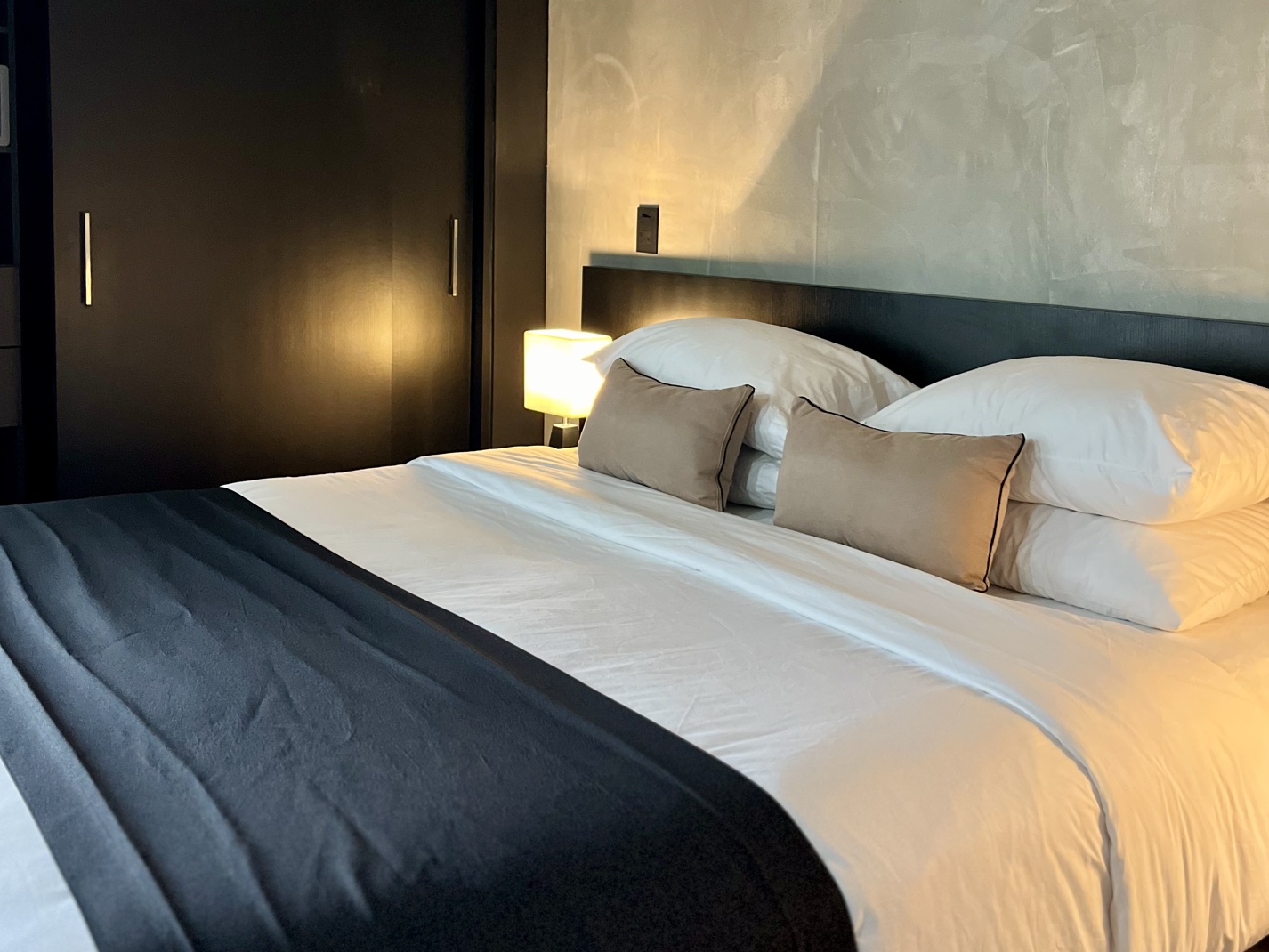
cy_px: 309
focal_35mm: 35
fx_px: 1283
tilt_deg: -4.4
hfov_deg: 52.6
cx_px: 629
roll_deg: -0.6
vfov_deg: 40.2
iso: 500
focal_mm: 5.1
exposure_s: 1/55
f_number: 1.6
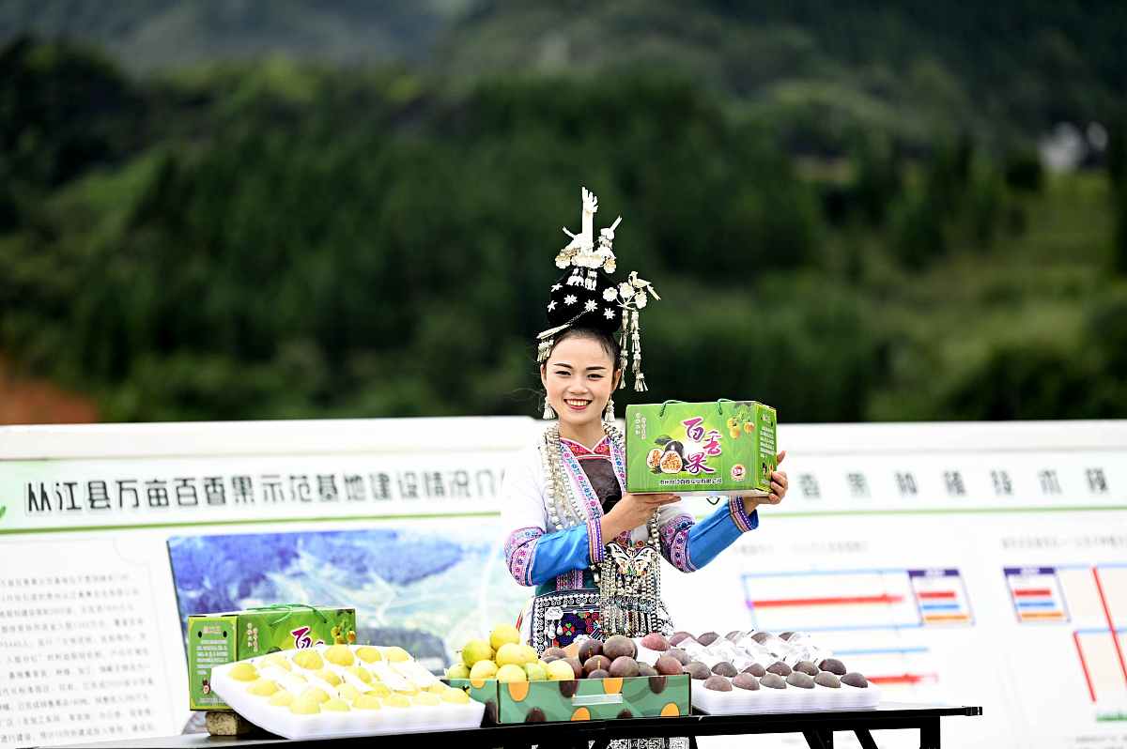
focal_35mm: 200
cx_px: 564
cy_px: 374
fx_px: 6256
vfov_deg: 6.9
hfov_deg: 10.3
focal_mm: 200
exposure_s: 1/320
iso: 100
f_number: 2.8
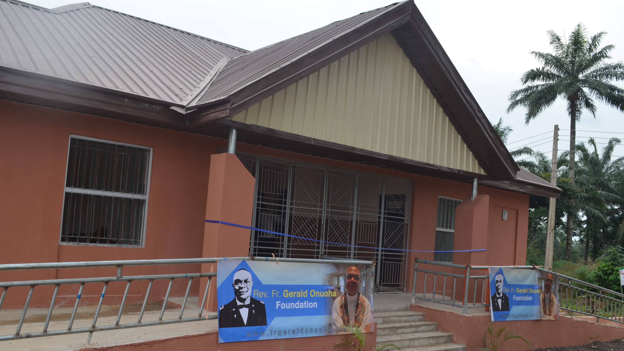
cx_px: 310
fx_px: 579
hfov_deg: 56.6
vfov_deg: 33.7
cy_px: 186
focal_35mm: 35
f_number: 8
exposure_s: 1/250
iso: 200
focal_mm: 22
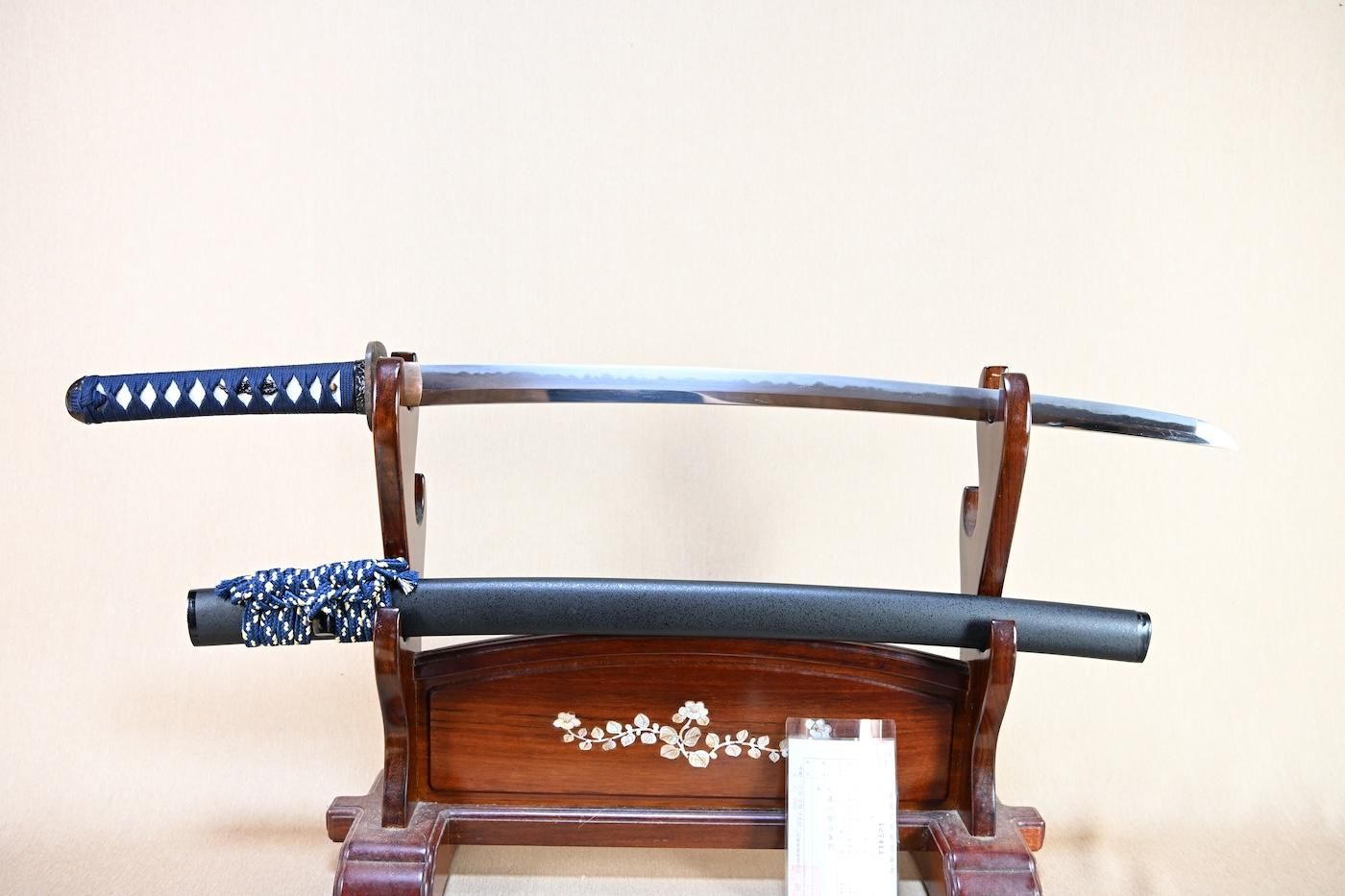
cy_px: 448
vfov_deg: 41.7
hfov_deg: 59.5
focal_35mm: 32
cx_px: 672
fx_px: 1177
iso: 100
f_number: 3.5
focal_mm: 21
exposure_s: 1/1.6
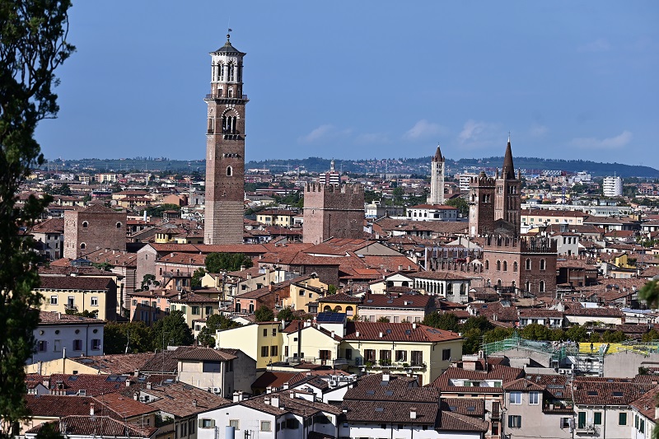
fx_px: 2745
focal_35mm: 150
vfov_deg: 9.1
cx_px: 330
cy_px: 220
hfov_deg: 13.7
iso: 100
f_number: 8
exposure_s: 1/500
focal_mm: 100
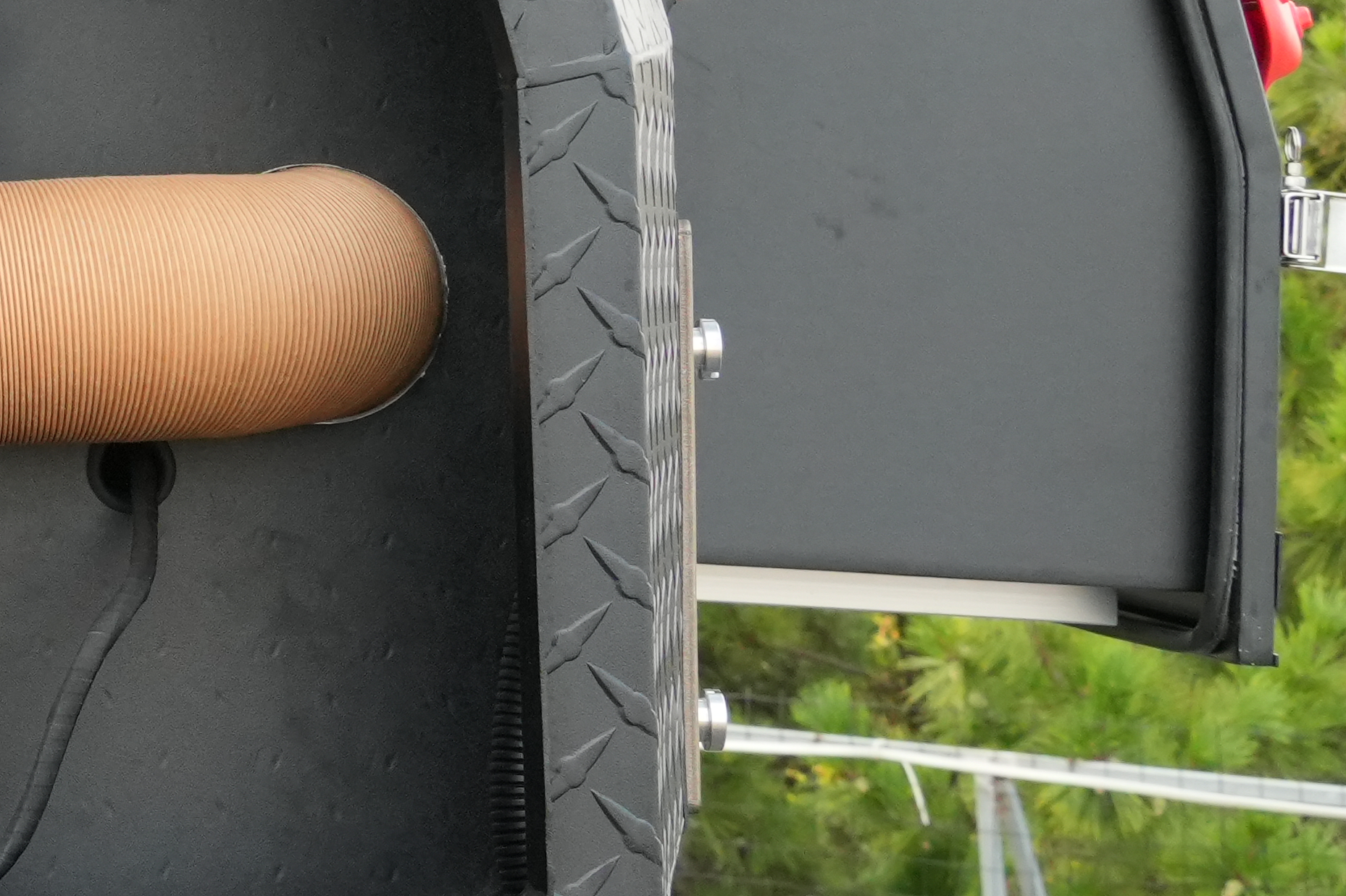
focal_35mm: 120
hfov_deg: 15.6
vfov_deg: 11.3
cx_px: -701
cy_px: -84
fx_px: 4486
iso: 1250
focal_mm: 24
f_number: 7.1
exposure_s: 1/200
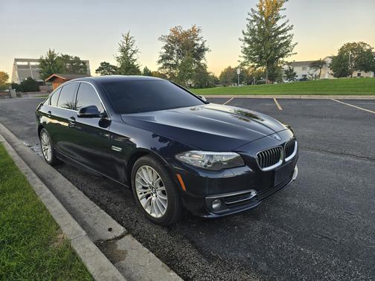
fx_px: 249
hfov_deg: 73.9
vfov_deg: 58.9
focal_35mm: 23
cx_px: 188
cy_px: 140
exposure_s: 1/180
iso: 40
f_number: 1.7
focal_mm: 6.3
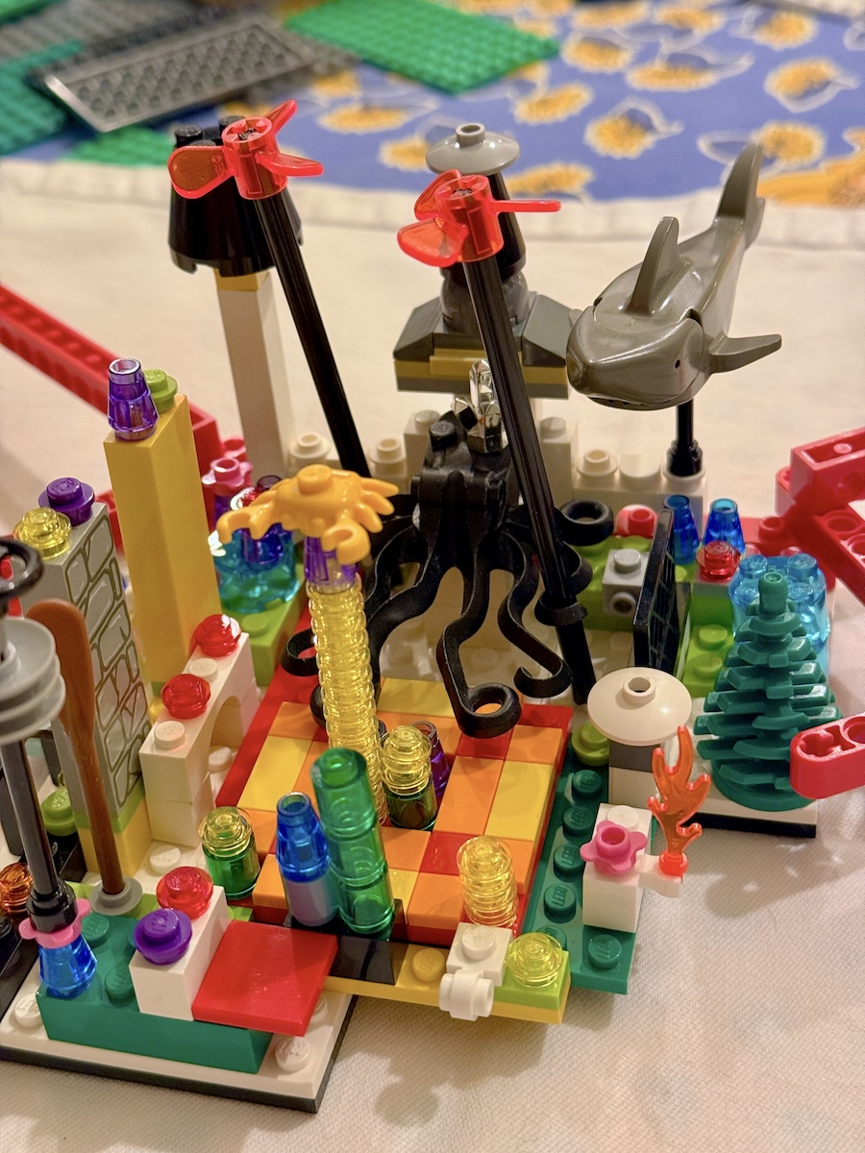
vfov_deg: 39.7
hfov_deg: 30.3
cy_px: 576
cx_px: 432
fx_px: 1599
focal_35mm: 48
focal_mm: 6.76
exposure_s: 1/40
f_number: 1.78
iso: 320
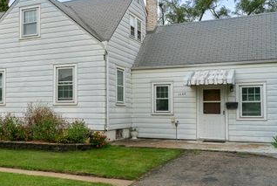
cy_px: 95
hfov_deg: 42.5
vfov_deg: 30.0
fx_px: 347
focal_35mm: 45
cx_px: 78
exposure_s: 1/1000
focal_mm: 28
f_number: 8
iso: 3200
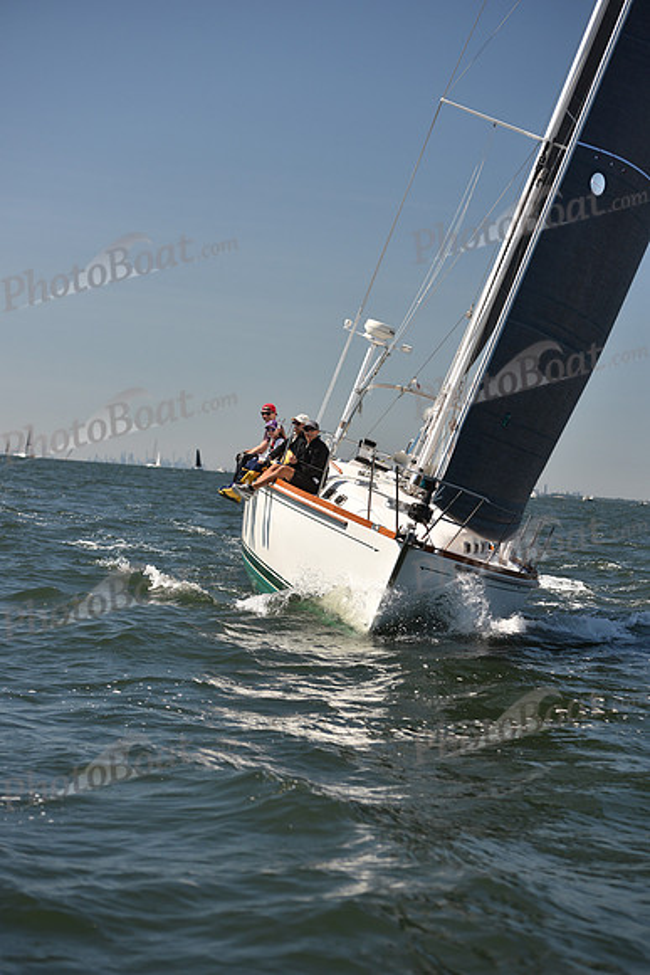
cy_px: 488
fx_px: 2301
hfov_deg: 16.1
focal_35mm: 85
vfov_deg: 23.9
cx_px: 325
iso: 250
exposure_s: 1/1250
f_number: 4
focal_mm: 85
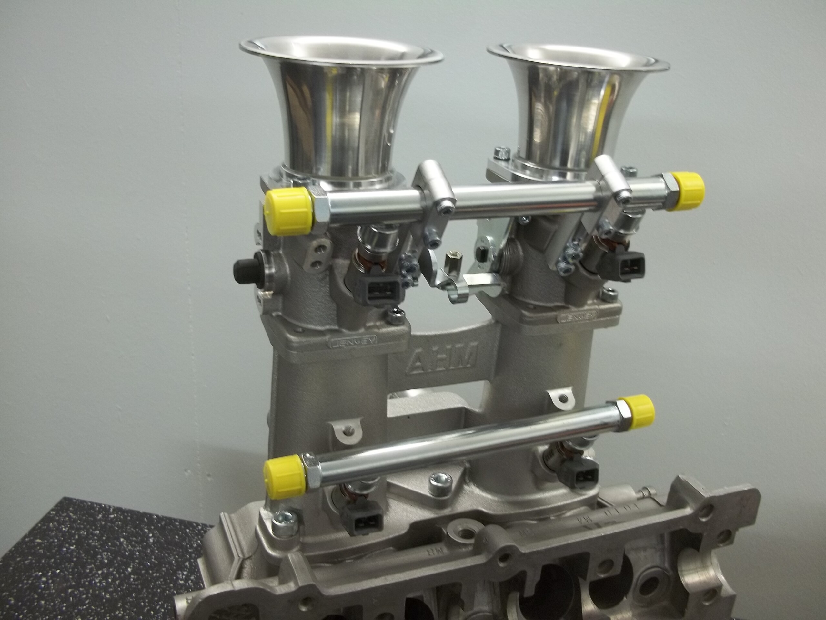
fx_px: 859
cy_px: 310
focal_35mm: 36
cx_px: 413
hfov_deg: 51.4
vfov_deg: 39.7
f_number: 3.1
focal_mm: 6.5
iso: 79
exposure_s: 1/30
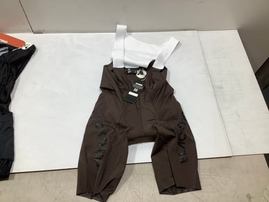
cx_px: 134
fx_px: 241
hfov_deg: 58.4
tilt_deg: -62.0
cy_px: 101
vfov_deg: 45.4
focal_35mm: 31
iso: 50
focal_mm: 3.3
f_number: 2.4
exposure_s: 1/100
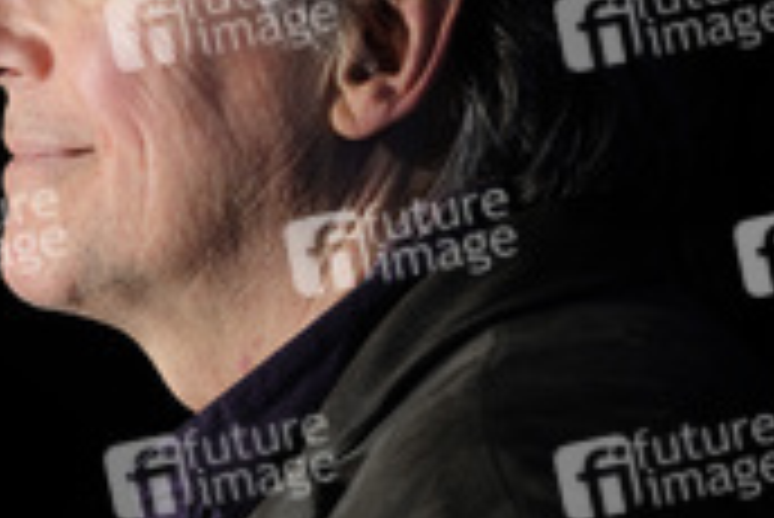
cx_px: -169
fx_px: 11254
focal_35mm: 523
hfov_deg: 3.9
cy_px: 131
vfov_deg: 2.6
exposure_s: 1/100
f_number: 10
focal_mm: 200
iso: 200
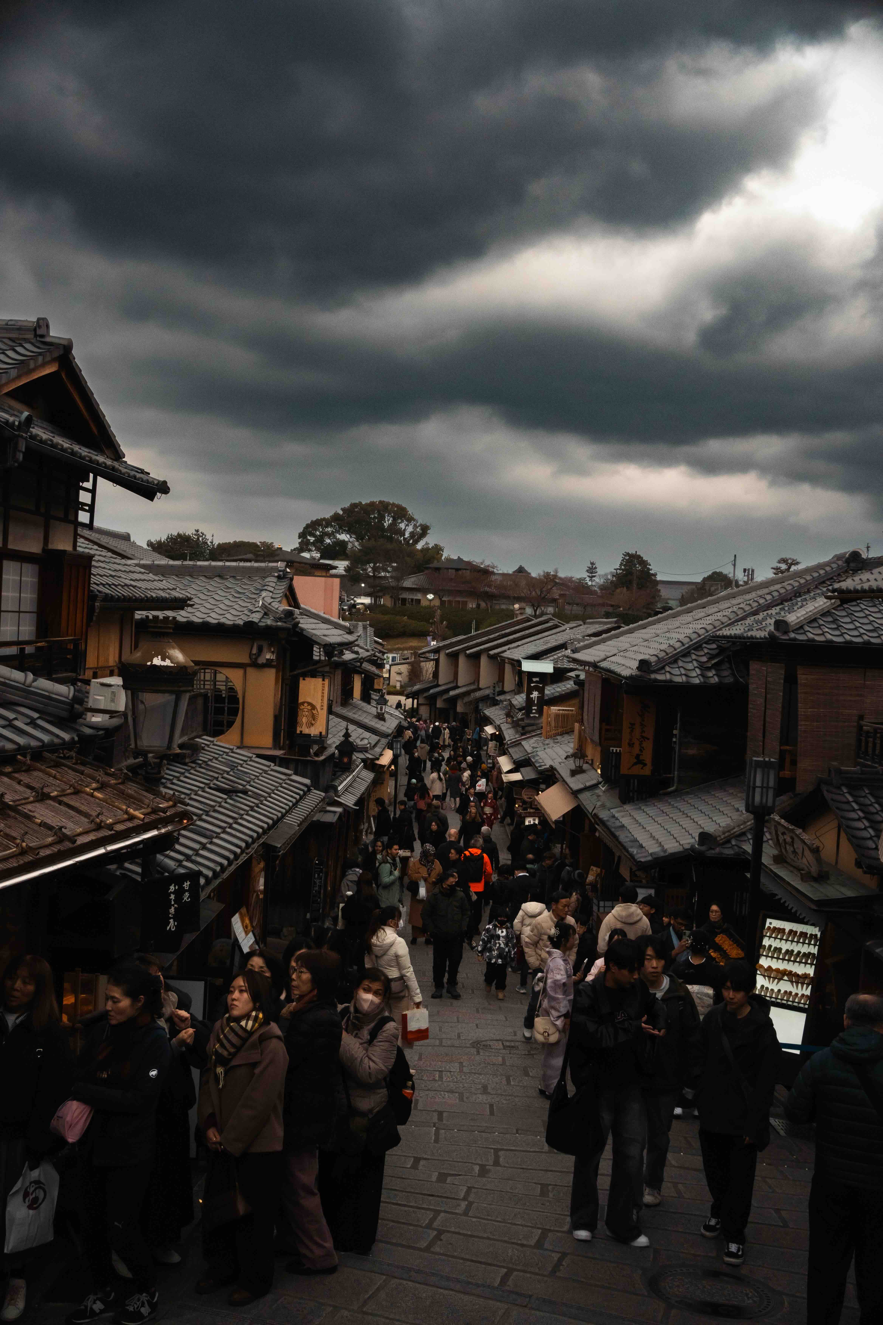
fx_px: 1288
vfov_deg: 54.4
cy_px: 662
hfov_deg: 37.9
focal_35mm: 35
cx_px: 442
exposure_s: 1/800
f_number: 14
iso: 2000
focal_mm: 35
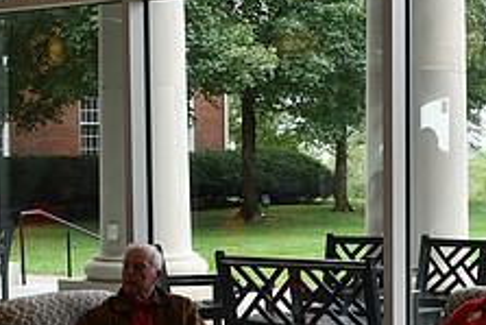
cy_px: 267
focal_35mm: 104
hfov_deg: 19.5
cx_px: 353
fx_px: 1405
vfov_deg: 13.1
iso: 400
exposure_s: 1/250
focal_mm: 20
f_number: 5
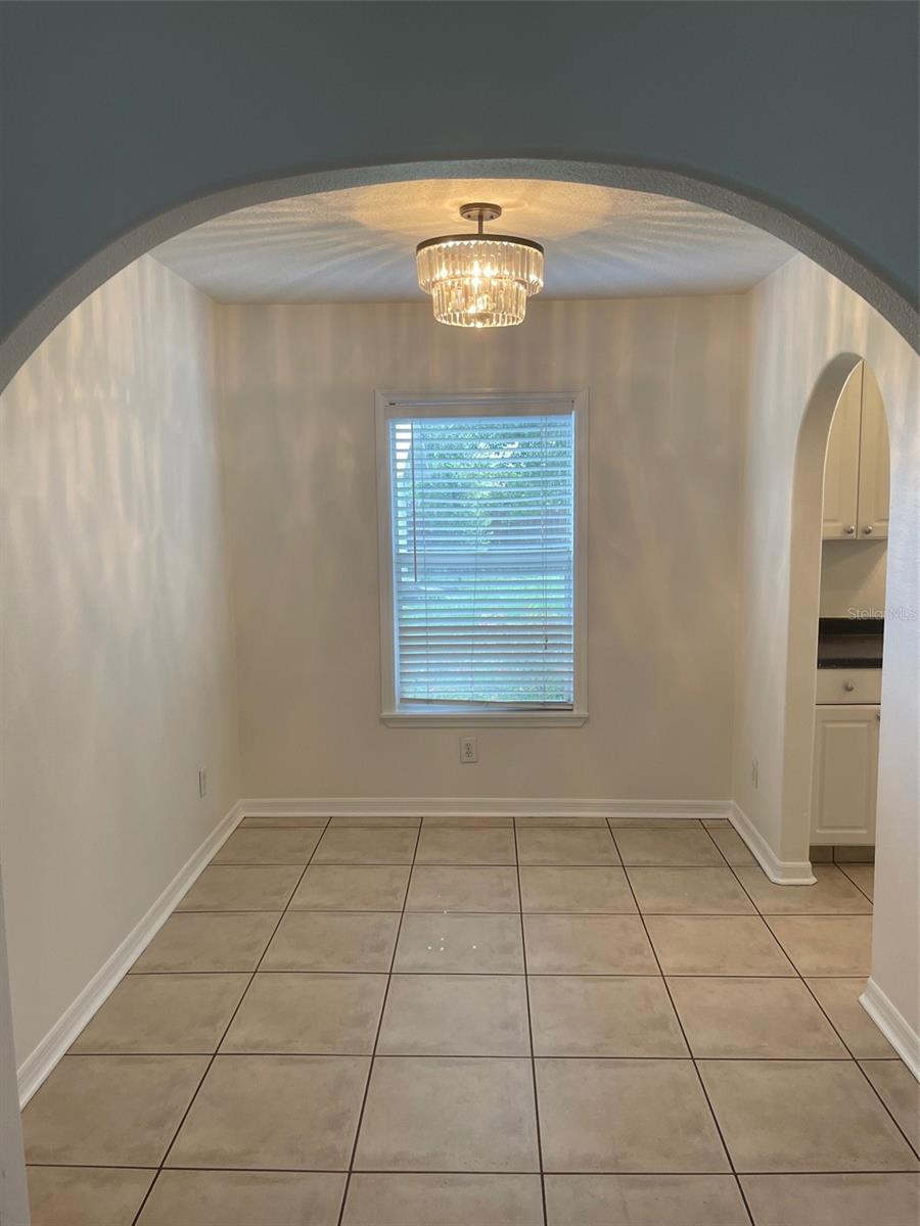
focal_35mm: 26
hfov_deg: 53.1
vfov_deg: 67.3
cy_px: 613
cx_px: 460
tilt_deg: -7.6
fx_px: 921
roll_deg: +0.6
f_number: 1.6
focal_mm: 5.1
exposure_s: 1/120
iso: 80
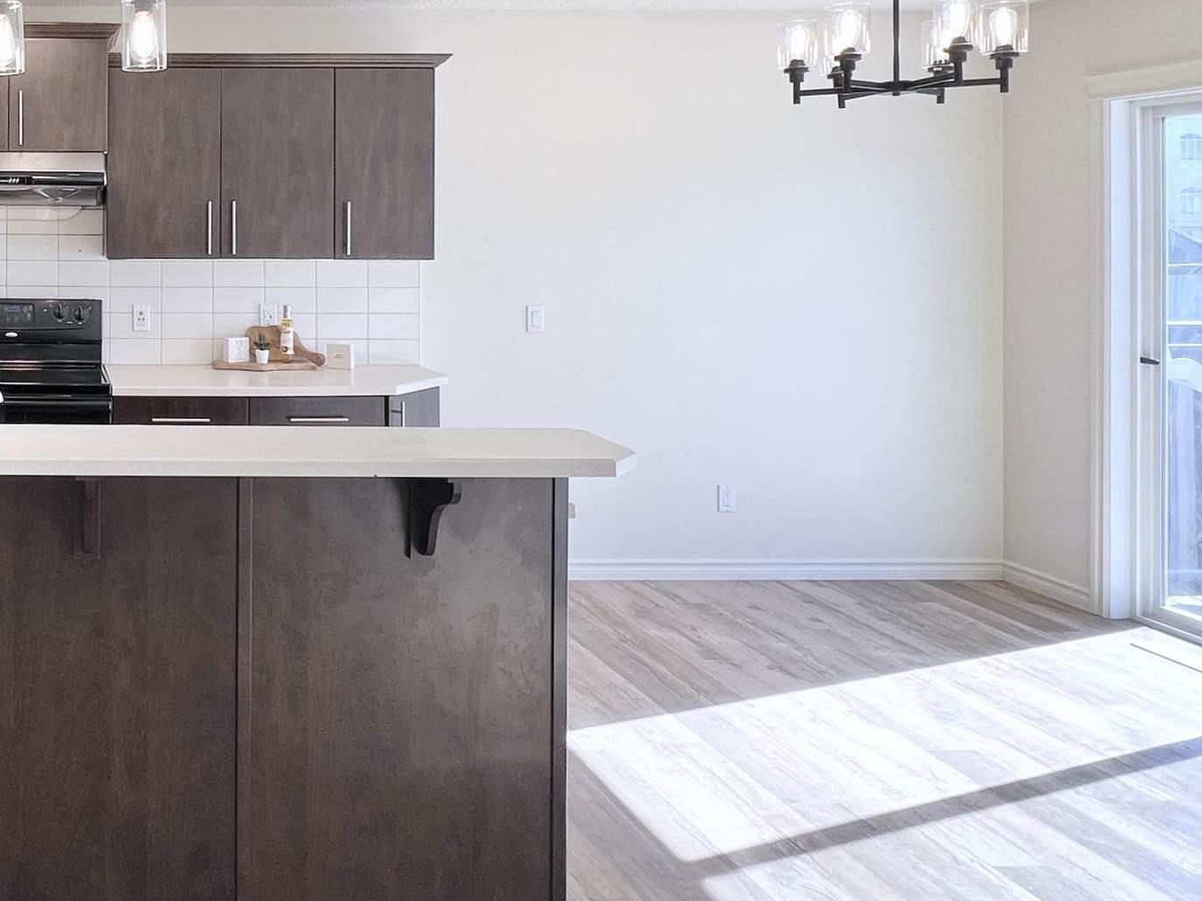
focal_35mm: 29
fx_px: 1007
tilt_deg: +0.7
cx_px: 64
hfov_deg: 52.1
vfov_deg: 46.3
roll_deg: -0.1
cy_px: 211
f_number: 1.8
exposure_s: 1/120
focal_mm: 1.57
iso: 50
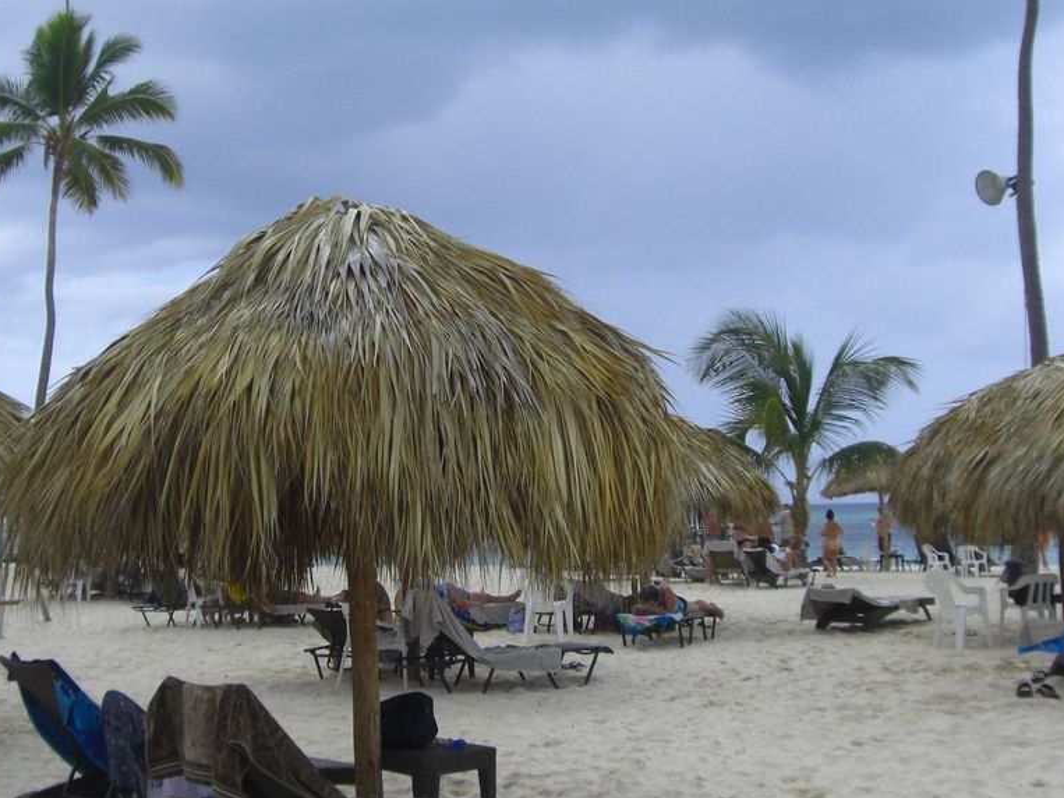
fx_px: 1567
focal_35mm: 51
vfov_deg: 28.6
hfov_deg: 37.5
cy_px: 400
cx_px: 476
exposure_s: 1/160
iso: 100
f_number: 8
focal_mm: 6.2
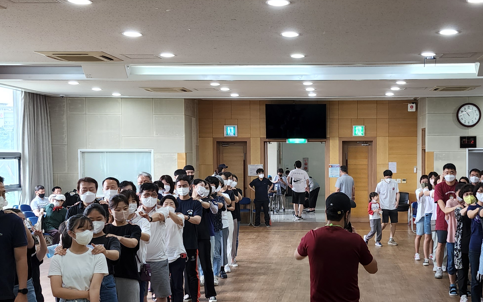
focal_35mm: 50
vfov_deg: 25.8
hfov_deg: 39.7
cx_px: 328
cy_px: 178
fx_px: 658
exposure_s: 1/120
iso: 100
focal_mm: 6.4
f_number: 1.8
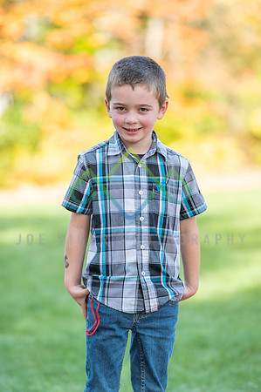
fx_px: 2180
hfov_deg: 6.9
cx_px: 130
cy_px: 196
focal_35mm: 200
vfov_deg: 10.3
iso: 100
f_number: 4.5
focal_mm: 200
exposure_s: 1/200
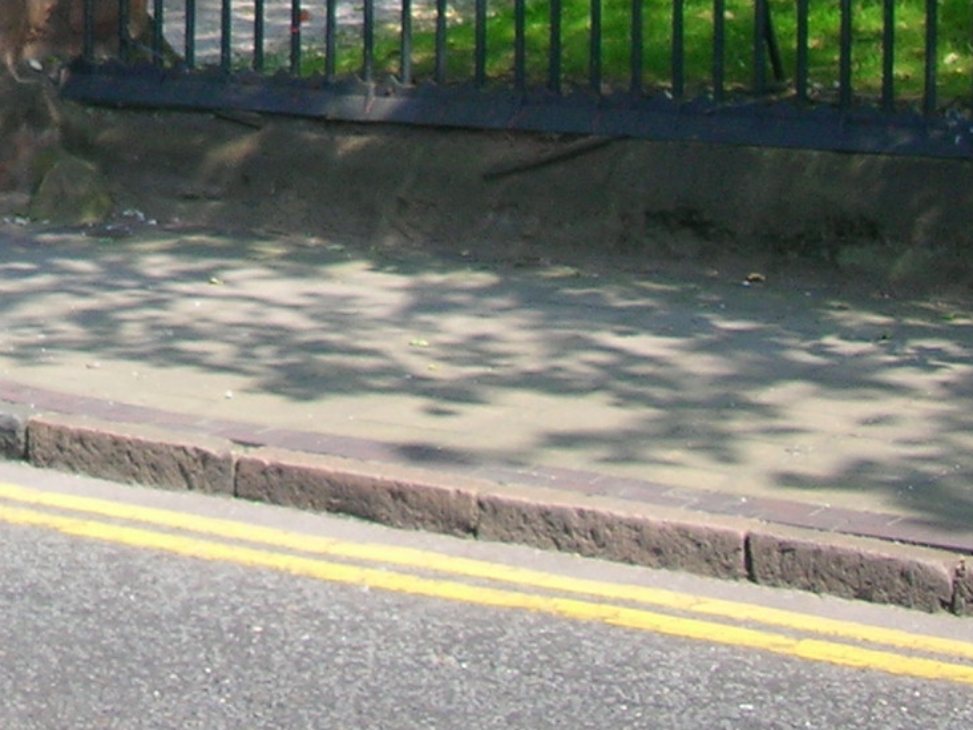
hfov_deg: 15.0
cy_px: -453
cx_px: -380
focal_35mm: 124
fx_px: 3485
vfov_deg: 11.3
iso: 50
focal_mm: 5.8
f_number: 3
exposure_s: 1/250
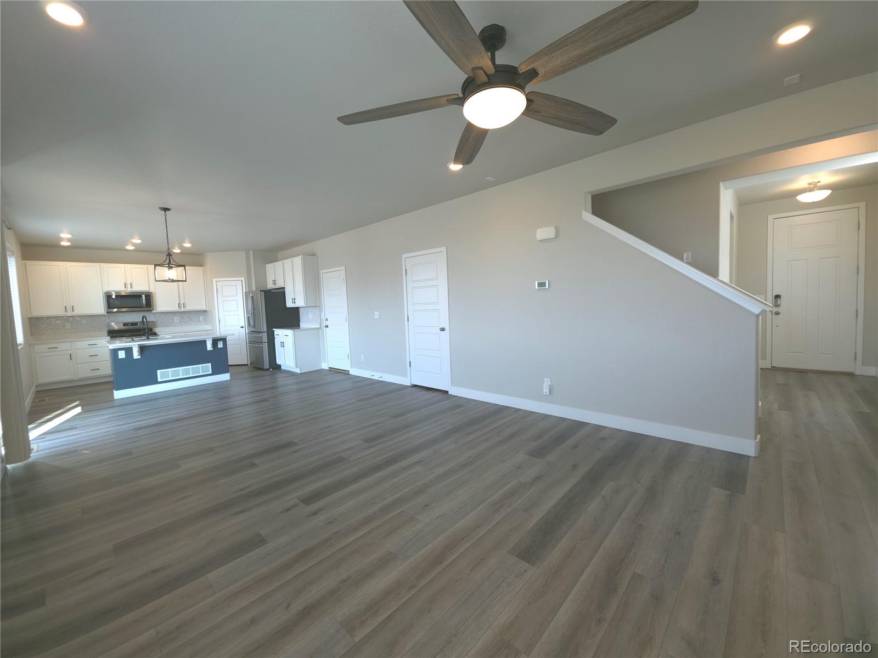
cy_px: 329
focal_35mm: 13
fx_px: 330
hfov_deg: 106.2
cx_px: 439
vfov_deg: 89.9
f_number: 1.9
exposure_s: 1/30
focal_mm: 2.2
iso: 25
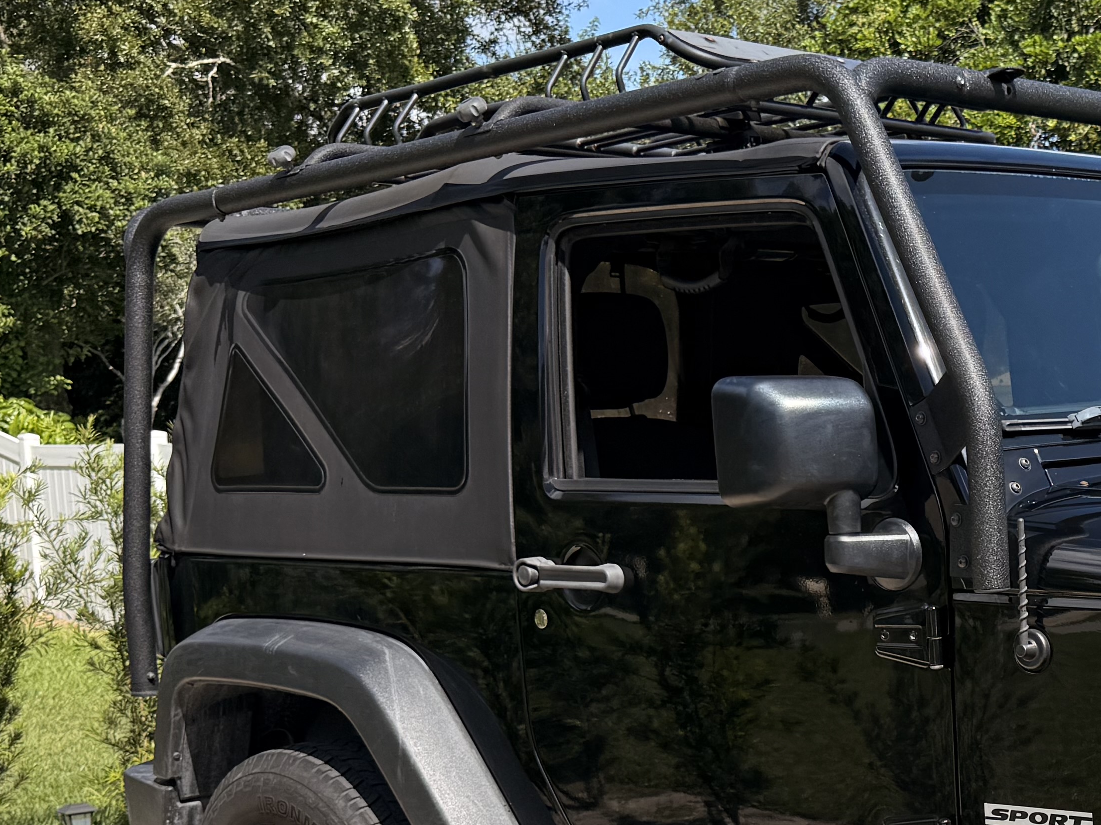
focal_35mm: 62
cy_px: 802
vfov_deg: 22.8
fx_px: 1972
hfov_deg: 29.3
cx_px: 1081
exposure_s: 1/4975
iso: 80
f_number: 1.78
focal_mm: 6.76
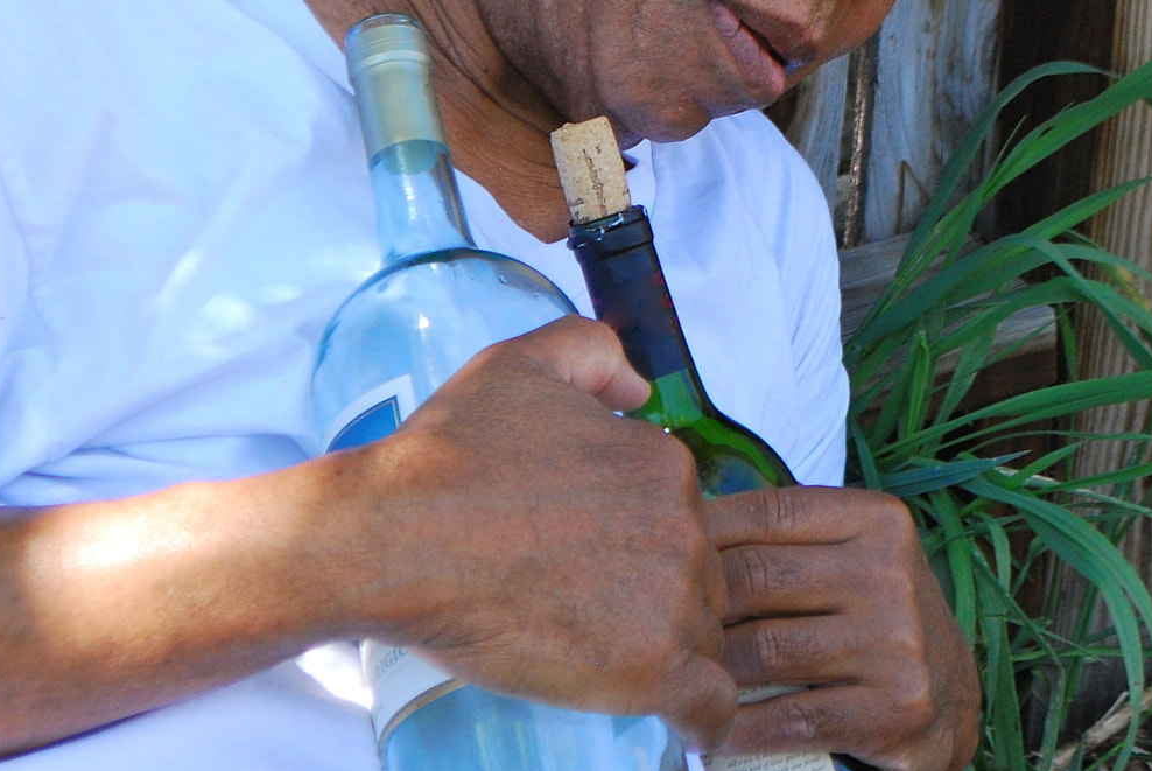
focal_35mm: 171
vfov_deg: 8.0
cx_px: 716
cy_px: 128
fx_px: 5479
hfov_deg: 12.0
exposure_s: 1/160
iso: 400
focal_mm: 55
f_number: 6.3
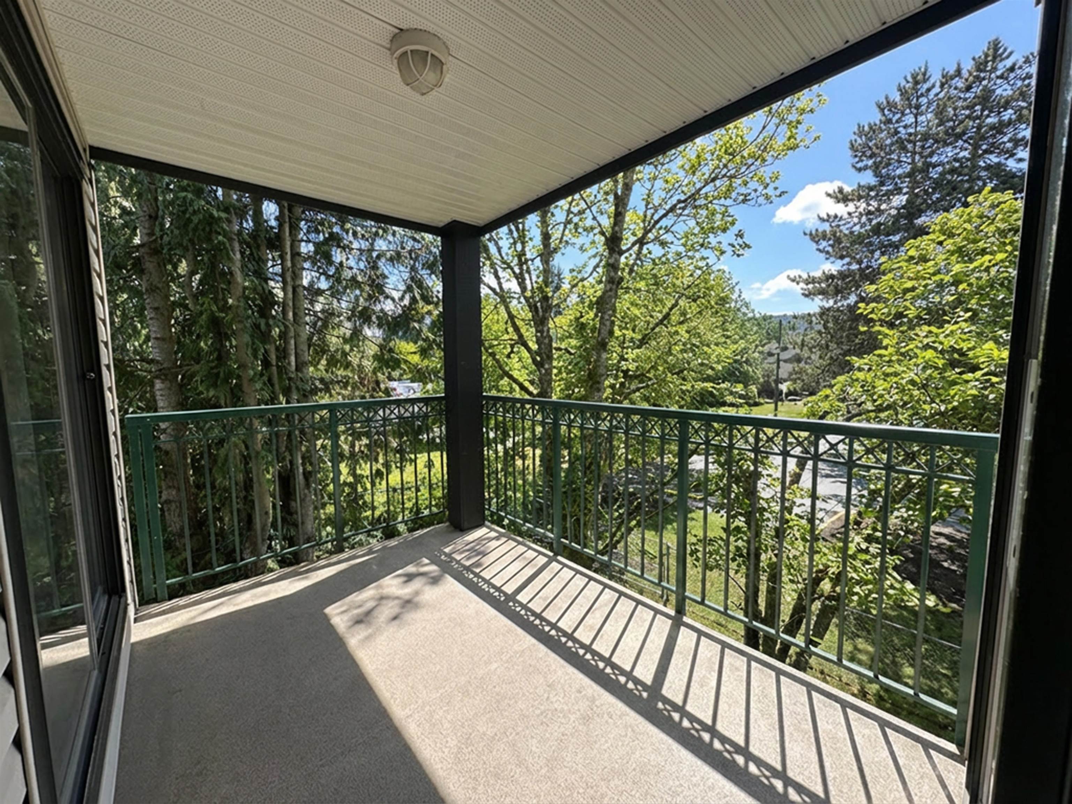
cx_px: 536
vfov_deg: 85.7
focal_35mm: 14
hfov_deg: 102.1
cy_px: 402
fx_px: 434
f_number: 2.2
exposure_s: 1/120
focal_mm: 2.22
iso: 50
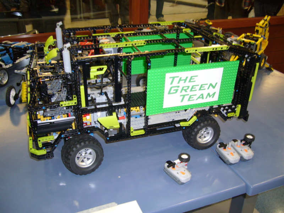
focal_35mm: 35
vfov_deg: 40.7
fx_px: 287
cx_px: 142
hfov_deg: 52.6
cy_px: 106
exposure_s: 1/8
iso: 100
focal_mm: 5.8
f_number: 2.8
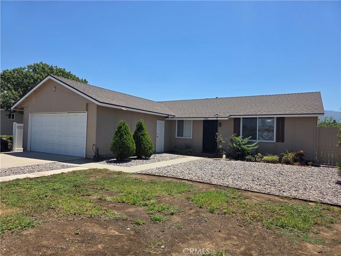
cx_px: 170
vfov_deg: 58.9
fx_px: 227
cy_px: 128
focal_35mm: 23
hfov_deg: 73.9
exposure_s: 1/5778
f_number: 1.7
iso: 80
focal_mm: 6.3
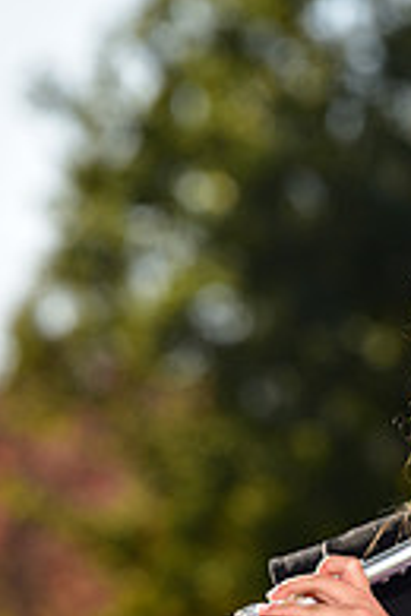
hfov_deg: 2.3
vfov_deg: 3.5
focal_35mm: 595
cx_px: 482
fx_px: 10189
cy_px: 802
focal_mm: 200
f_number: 5.6
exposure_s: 1/250
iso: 80
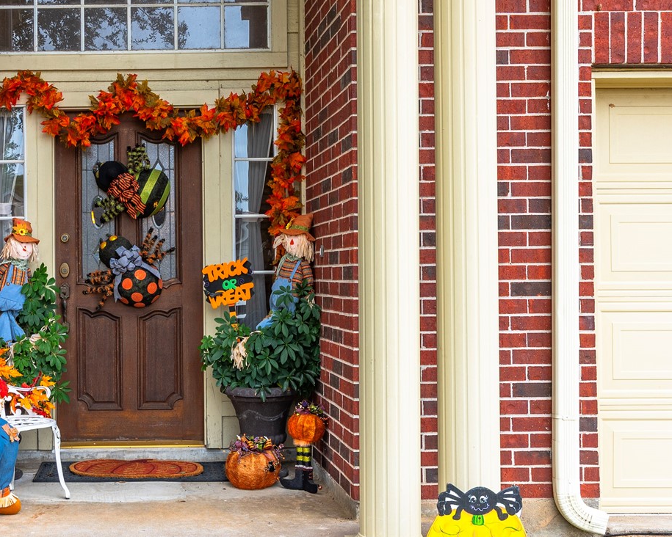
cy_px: 282
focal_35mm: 49
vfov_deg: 30.8
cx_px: 126
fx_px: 975
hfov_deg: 36.6
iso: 125
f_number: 9
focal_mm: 22
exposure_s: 1/30
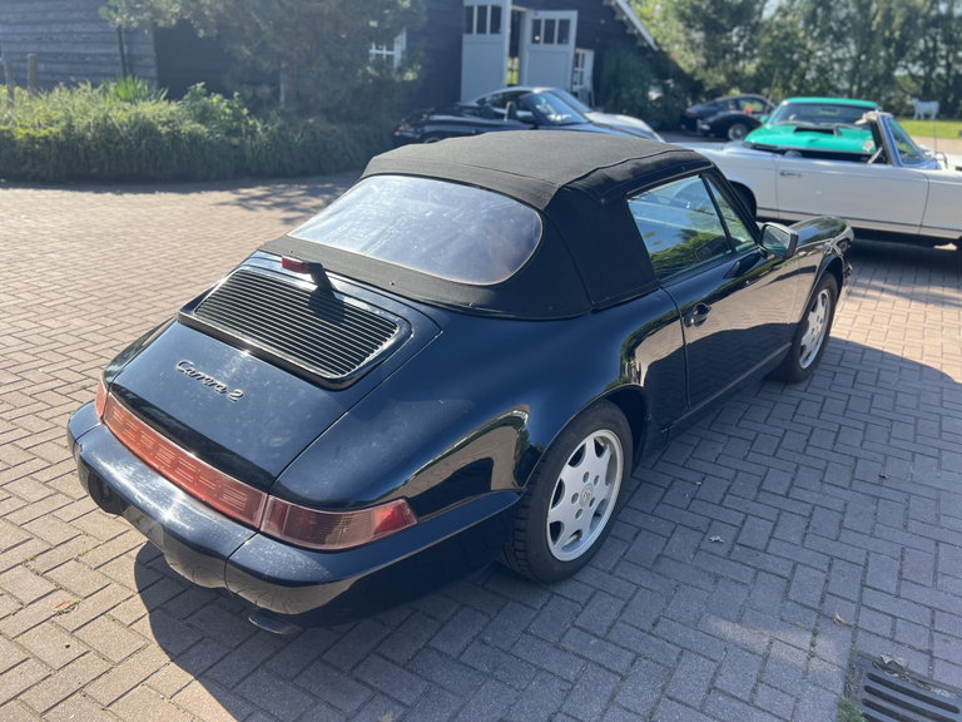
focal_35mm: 26
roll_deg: -2.9
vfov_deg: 53.1
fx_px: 723
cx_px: 481
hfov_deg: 67.3
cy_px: 361
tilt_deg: -21.1
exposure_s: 1/1159
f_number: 1.5
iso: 50
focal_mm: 5.7
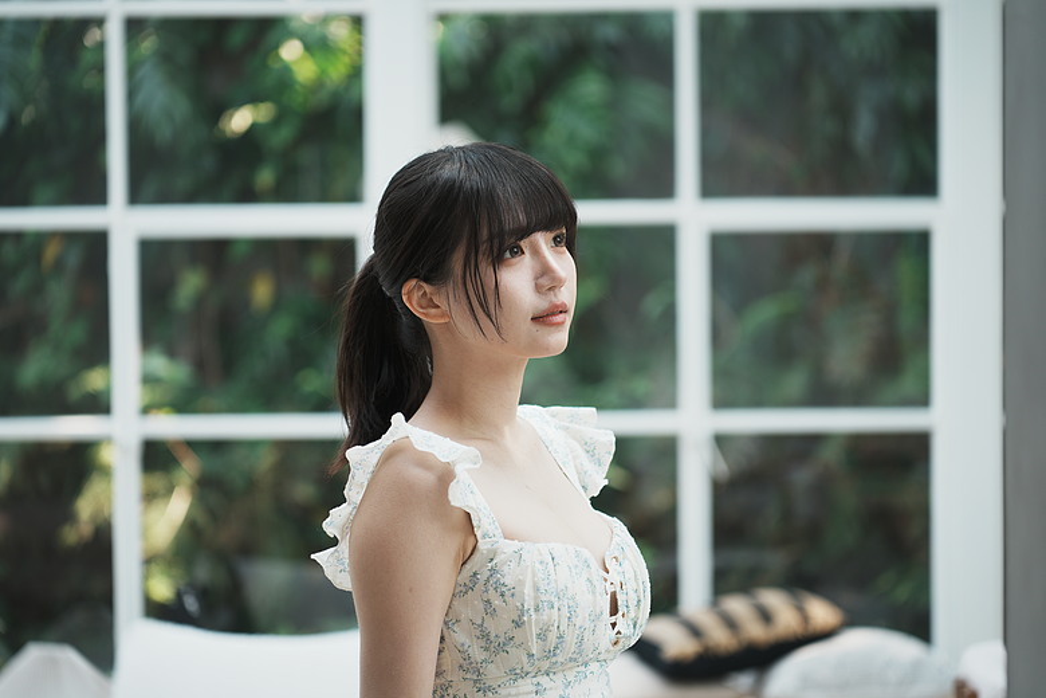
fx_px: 2905
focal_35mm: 100
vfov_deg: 13.7
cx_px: 523
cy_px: 349
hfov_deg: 20.4
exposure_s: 1/200
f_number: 2.8
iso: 100
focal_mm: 100
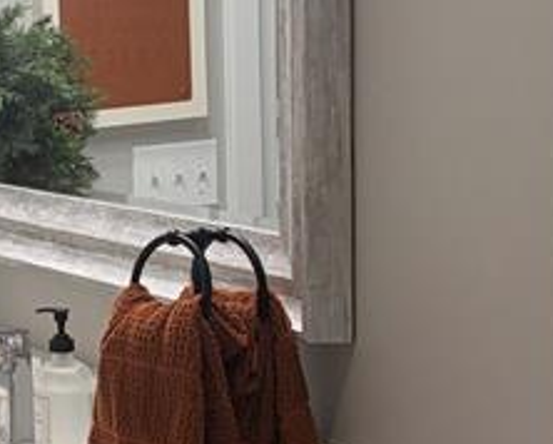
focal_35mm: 117
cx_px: -107
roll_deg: +2.4
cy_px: 257
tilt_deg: -7.3
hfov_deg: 15.8
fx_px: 1917
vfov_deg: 13.2
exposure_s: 1/132
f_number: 1.6
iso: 125
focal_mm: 5.96
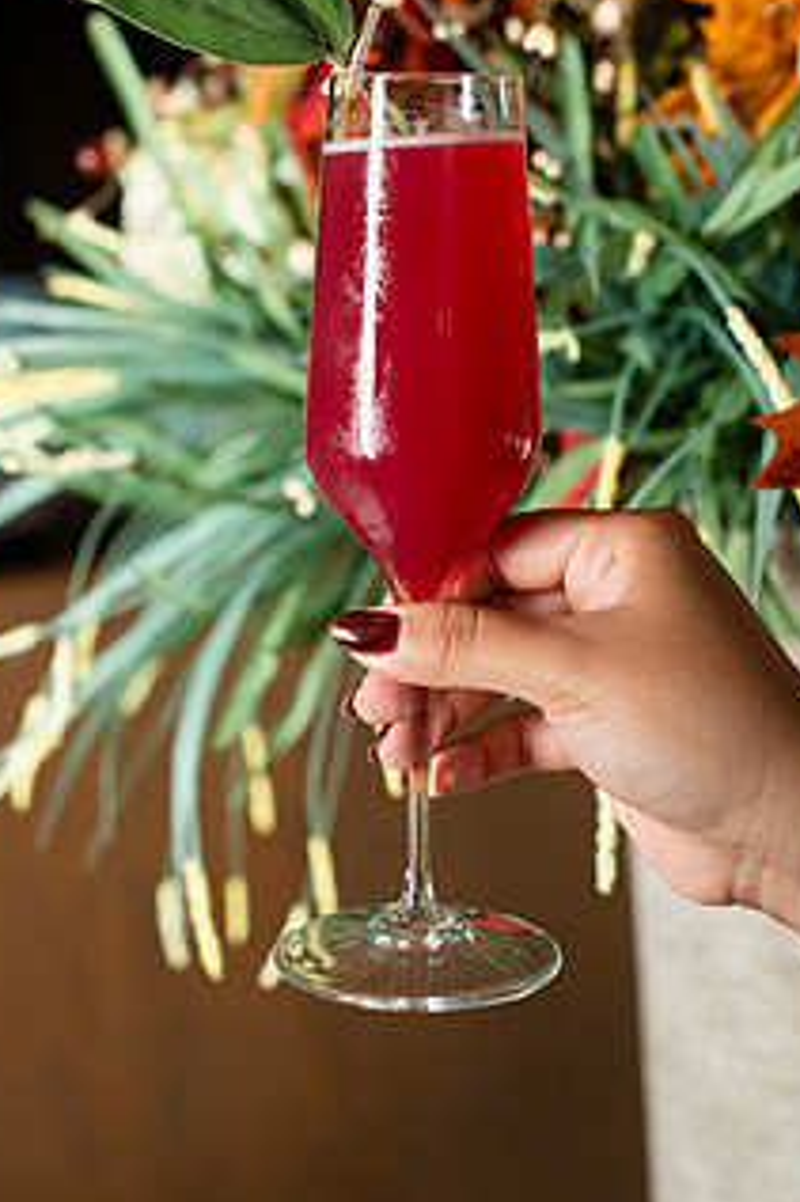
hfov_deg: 19.1
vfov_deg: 28.3
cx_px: 512
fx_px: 2369
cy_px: 432
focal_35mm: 71
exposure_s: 1/200
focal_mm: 50
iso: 200
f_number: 3.5
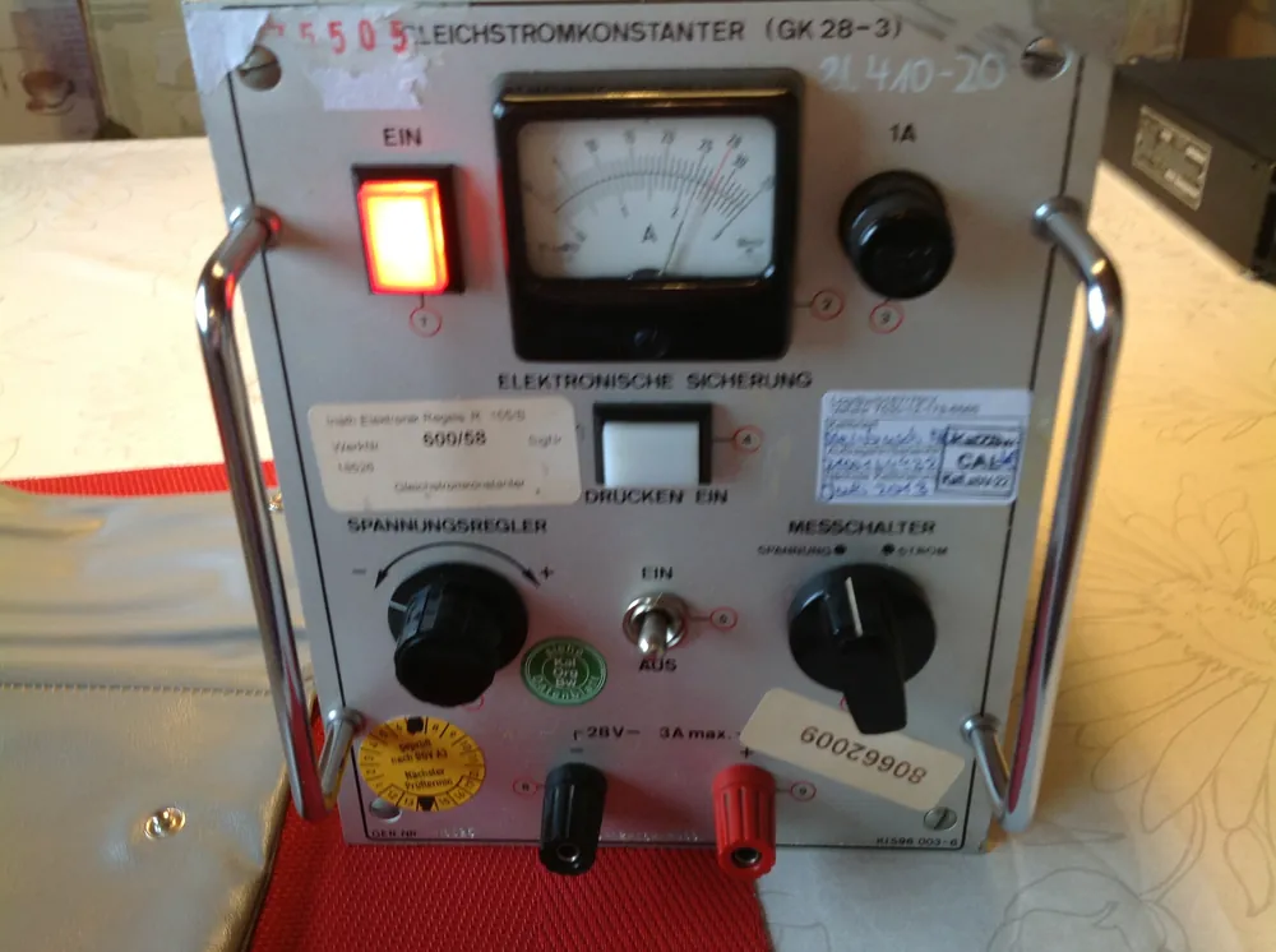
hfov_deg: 52.7
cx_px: 638
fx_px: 1288
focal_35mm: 35
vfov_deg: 40.6
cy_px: 476
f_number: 2.4
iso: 64
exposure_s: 1/15
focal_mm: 4.28
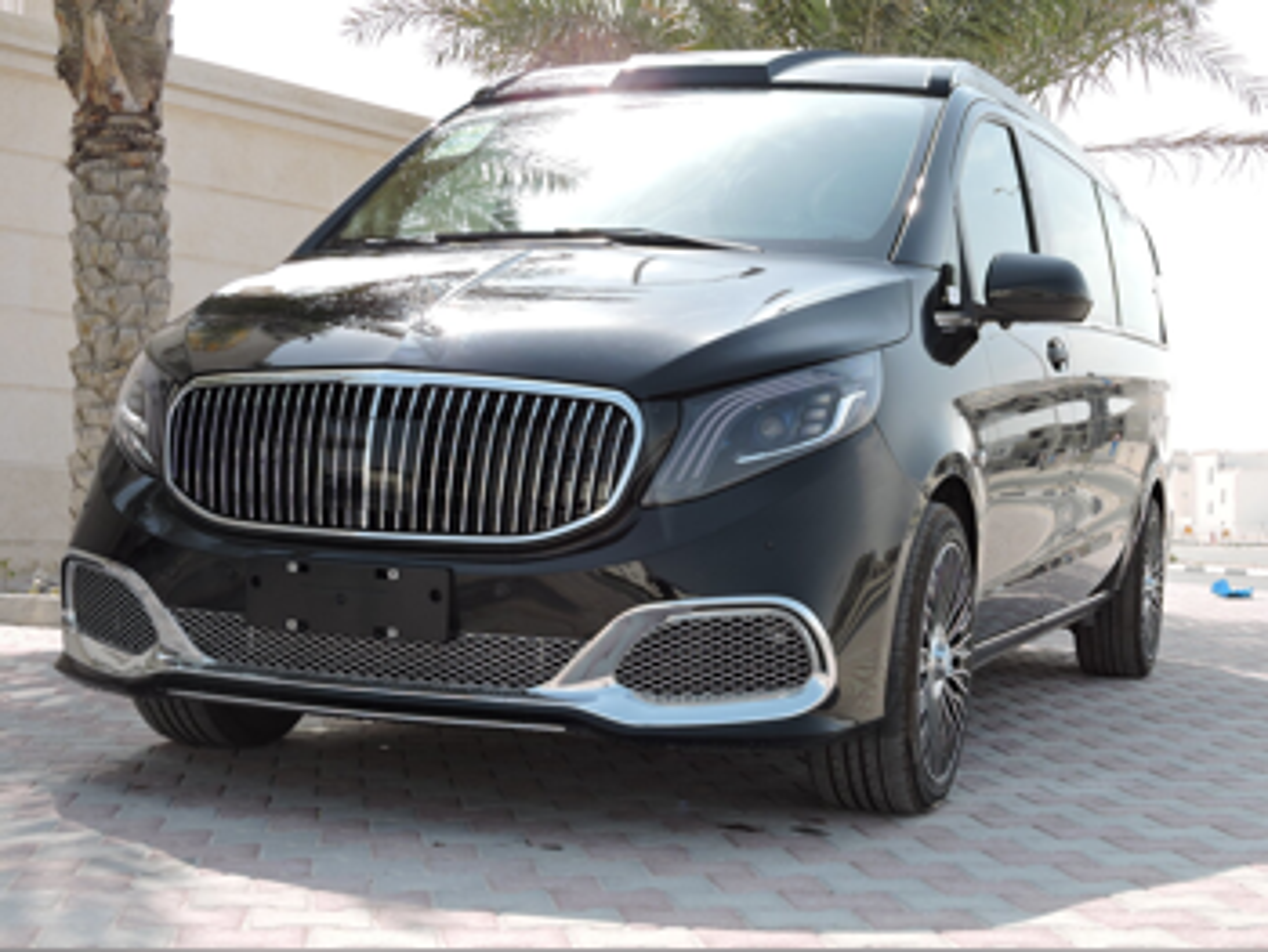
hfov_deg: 32.2
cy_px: 476
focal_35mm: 60
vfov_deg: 24.4
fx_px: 2199
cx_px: 634
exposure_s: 1/500
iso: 100
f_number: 4.2
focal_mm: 10.7
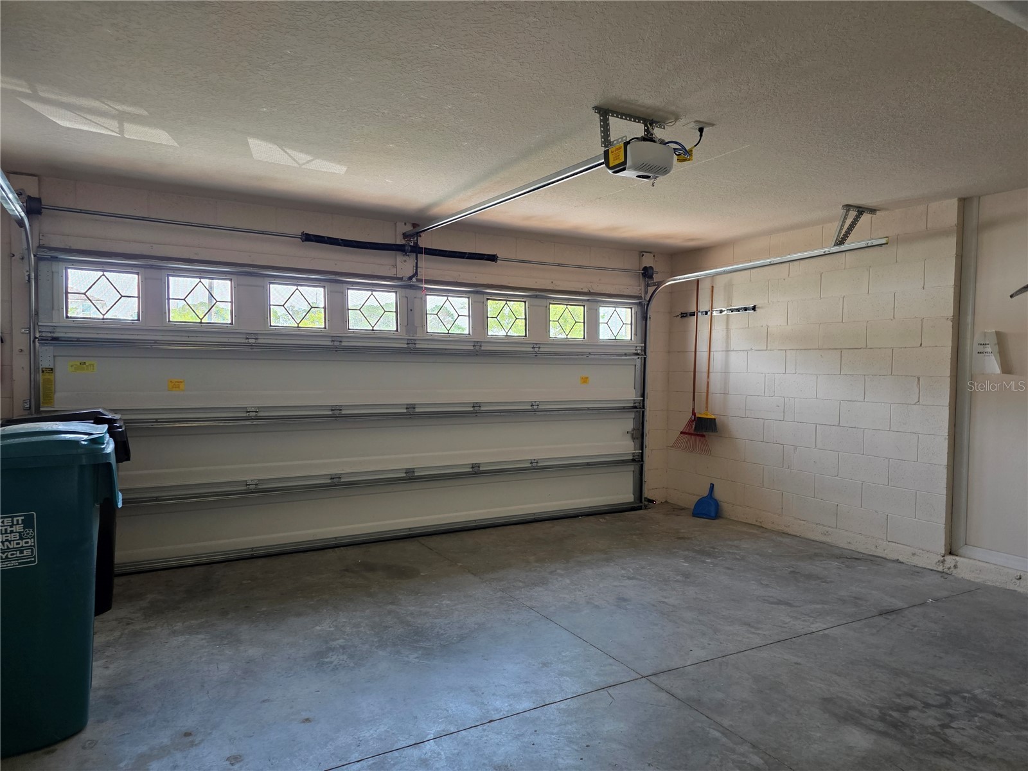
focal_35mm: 23
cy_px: 386
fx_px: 683
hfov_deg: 73.9
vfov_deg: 58.9
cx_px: 514
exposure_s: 1/120
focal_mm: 6.3
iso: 320
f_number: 1.7
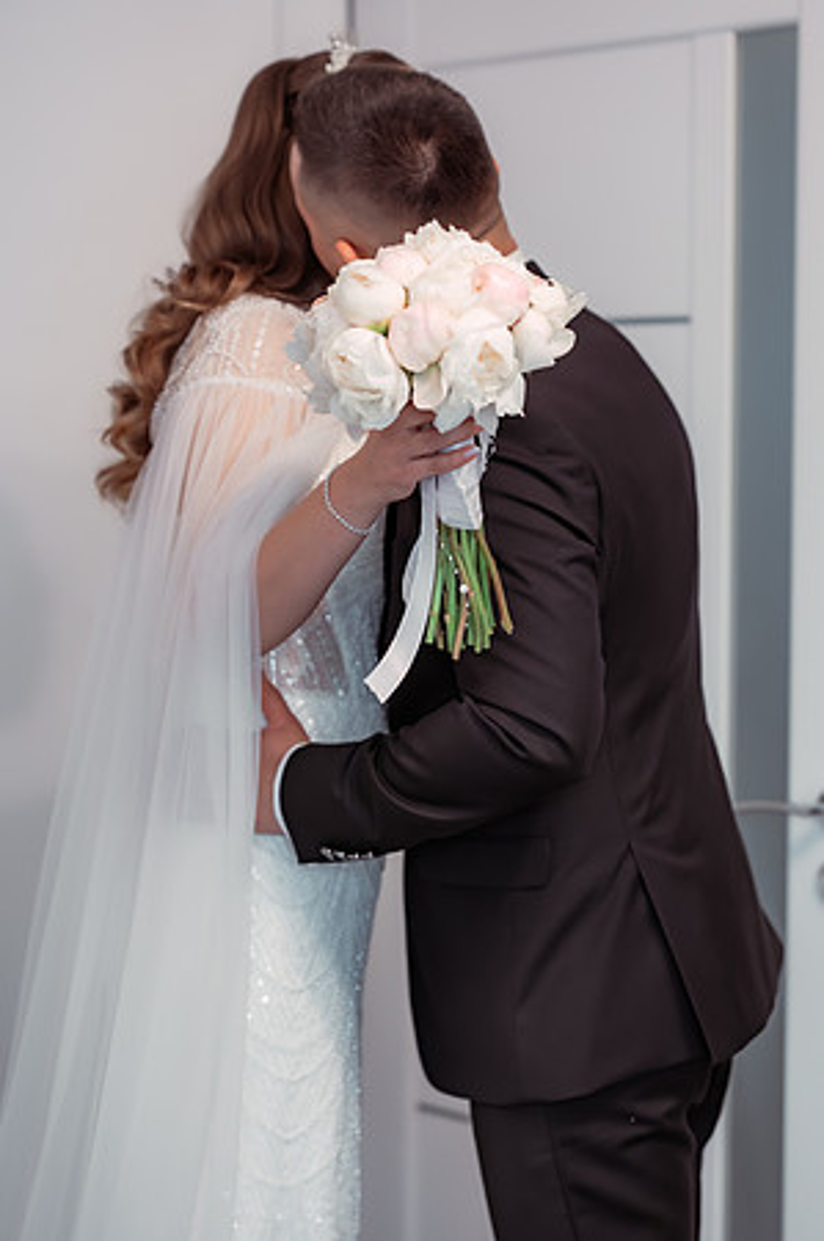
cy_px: 620
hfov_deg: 16.0
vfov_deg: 23.9
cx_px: 412
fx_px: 2925
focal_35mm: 85
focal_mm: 85
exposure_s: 1/320
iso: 1600
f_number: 2.8
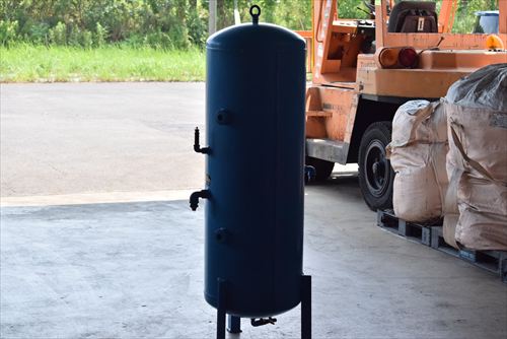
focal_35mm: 82
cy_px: 170
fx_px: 1162
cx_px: 254
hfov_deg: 24.6
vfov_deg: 16.6
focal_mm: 55
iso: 1250
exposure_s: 1/2000
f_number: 6.3
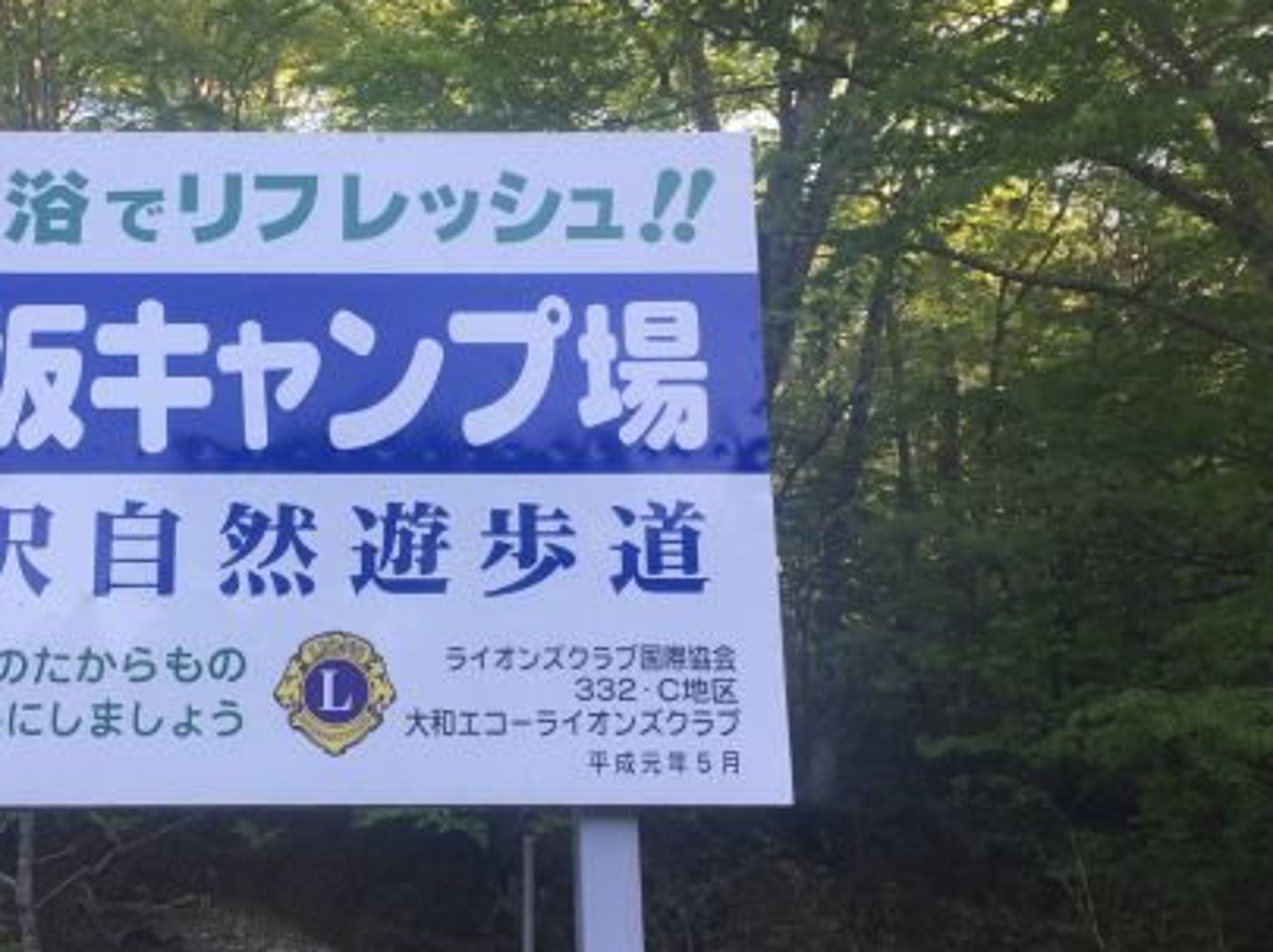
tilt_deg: +14.0
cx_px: 355
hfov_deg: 42.8
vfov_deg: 33.5
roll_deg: -0.6
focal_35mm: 43
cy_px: 534
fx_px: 1580
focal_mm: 4.15
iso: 32
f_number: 2.2
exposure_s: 1/181
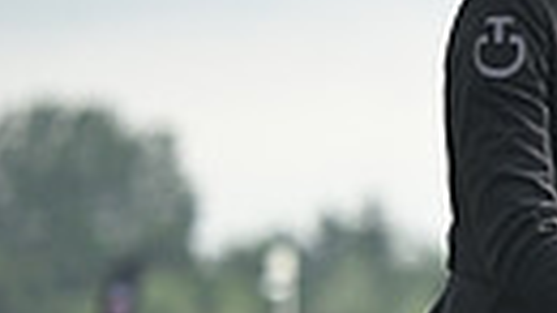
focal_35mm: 912
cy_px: 165
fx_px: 13464
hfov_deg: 2.4
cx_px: 1020
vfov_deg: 1.3
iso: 720
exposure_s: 1/1250
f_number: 5
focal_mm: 195
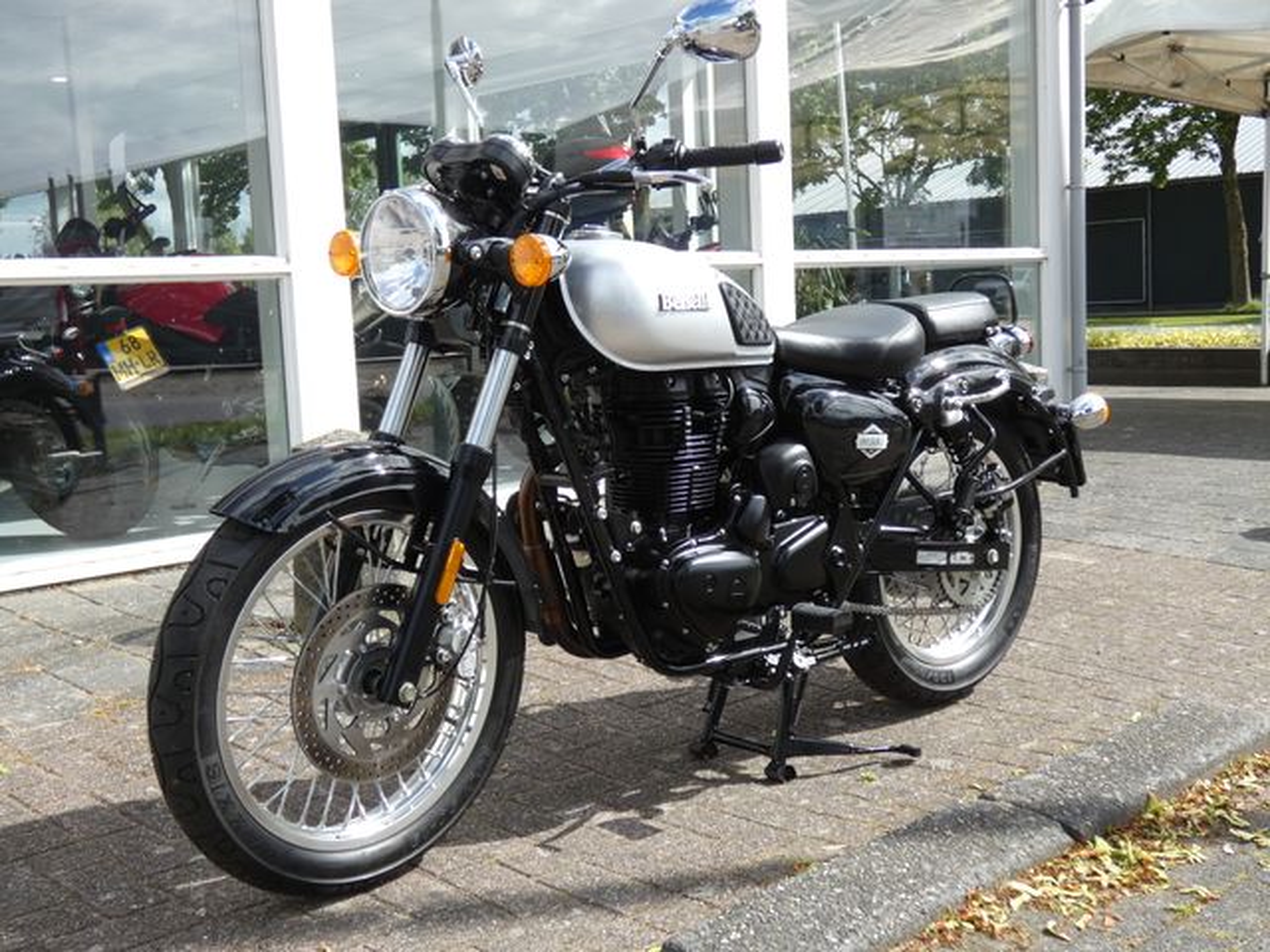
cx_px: 635
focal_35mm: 41
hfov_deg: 45.8
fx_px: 1504
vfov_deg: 35.1
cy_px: 476
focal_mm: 7.3
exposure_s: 1/400
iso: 80
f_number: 3.6
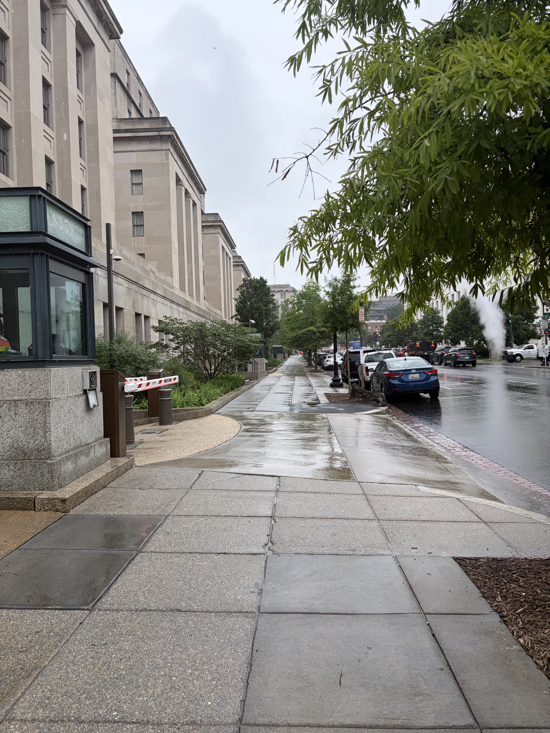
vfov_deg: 67.3
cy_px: 366
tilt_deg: +0.9
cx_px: 275
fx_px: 551
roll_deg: +0.7
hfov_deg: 53.1
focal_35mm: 26
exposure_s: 1/338
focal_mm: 5.96
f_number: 1.6
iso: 50
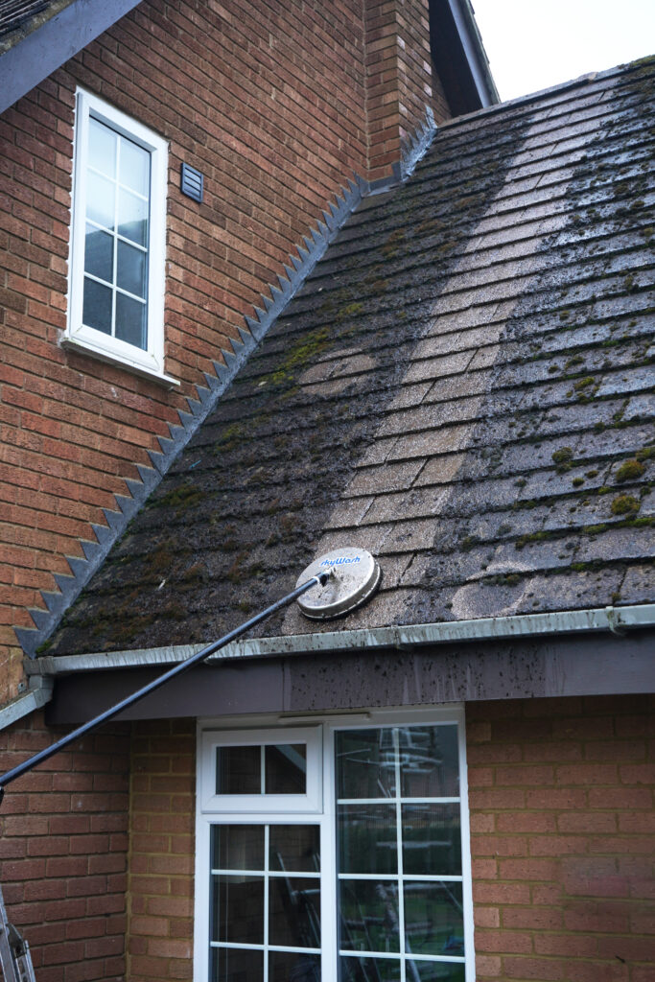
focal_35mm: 44
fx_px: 1200
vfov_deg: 44.5
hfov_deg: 30.5
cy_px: 491
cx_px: 328
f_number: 5
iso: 200
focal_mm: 44
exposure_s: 1/160
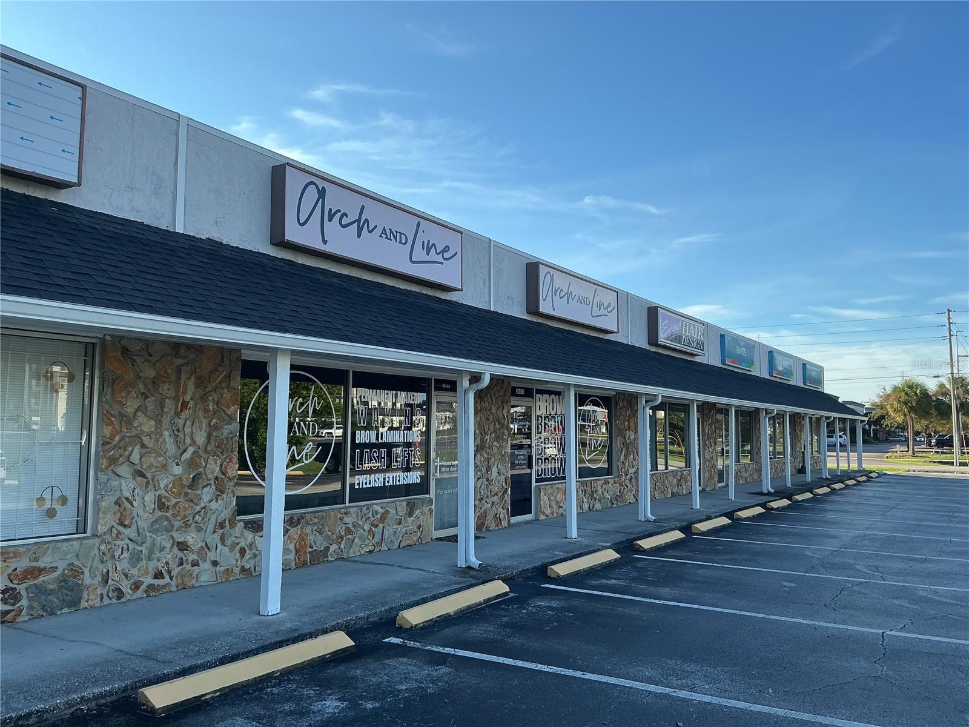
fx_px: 812
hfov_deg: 61.7
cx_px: 484
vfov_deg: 48.2
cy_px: 364
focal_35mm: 29
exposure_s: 1/1076
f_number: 1.8
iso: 25
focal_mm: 3
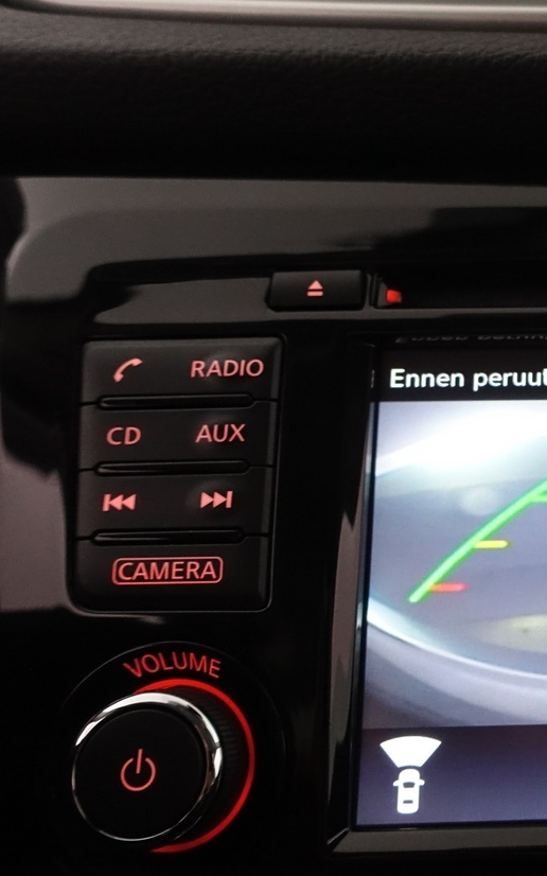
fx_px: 1145
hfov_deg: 22.7
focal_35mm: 48
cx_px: 786
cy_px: 398
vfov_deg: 41.8
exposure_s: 1/60
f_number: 2.5
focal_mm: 8.8
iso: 1000
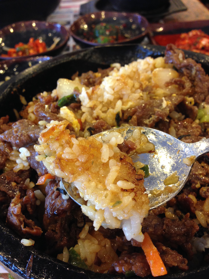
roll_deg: +2.2
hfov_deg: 42.9
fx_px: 266
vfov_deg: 55.4
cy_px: 140
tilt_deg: -42.9
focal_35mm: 33
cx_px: 104
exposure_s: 1/20
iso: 125
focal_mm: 4.12
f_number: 2.4
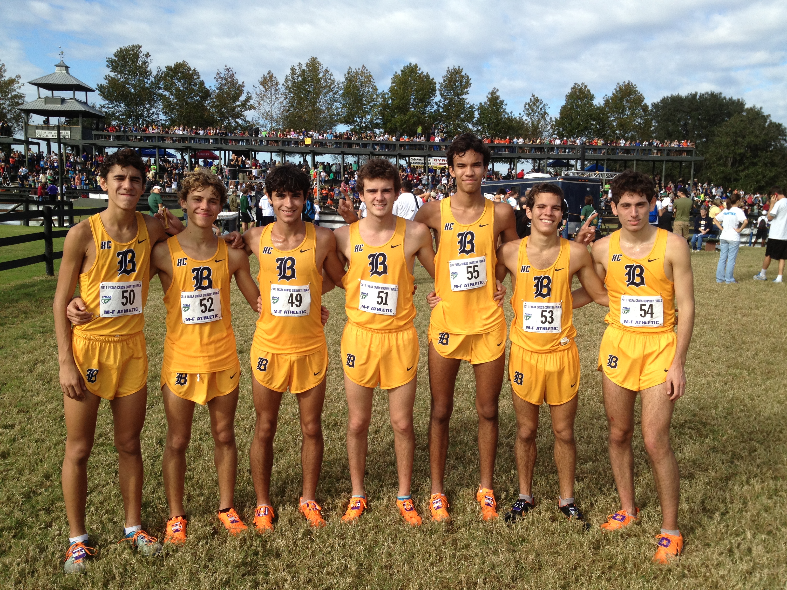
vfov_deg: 40.7
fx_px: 796
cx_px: 394
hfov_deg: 52.6
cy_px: 295
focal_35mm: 35
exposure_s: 1/1151
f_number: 2.4
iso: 64
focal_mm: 4.28
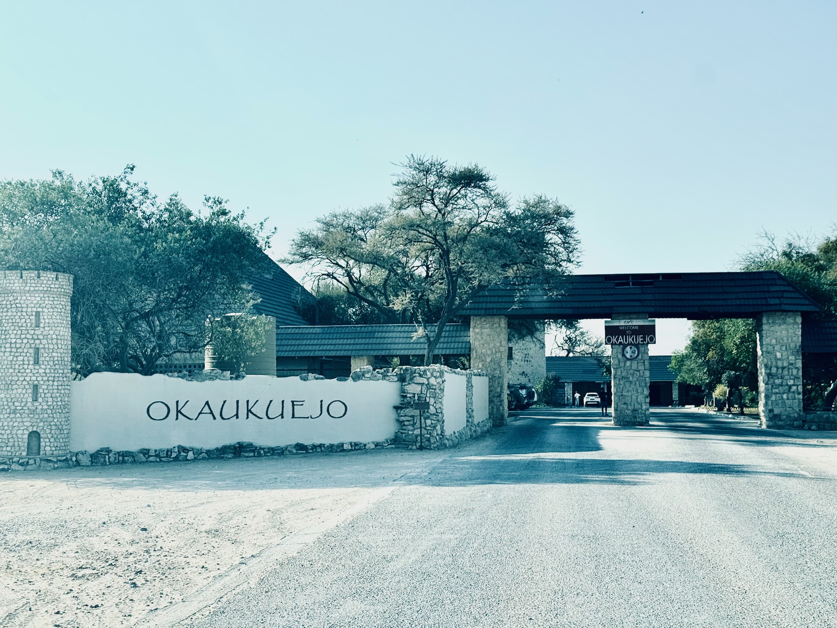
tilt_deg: +2.3
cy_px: 314
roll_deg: +0.0
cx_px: 418
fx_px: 1161
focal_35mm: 48
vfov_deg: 30.3
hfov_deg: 39.7
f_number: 1.78
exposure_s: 1/5376
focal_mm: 6.76
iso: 64
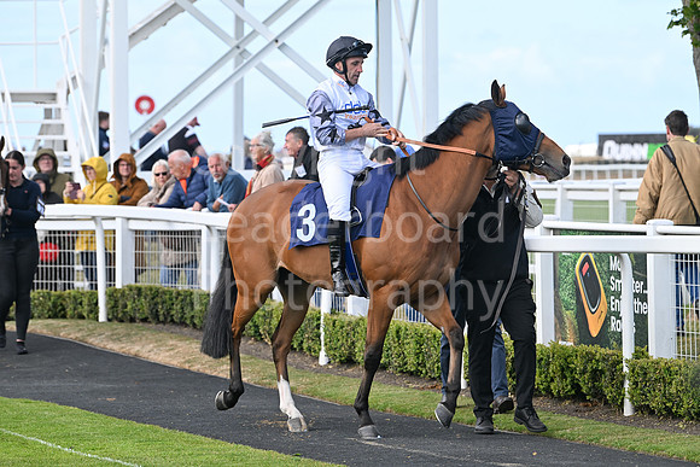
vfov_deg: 7.4
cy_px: 234
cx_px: 350
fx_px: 3598
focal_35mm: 185
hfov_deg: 11.1
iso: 400
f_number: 5.6
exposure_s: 1/800
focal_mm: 185
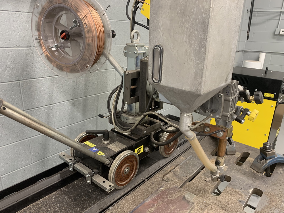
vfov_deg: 53.1
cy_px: 106
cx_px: 142
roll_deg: -2.2
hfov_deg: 67.3
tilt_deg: -17.6
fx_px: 213
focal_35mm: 26
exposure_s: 1/60
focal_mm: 4.25
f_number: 1.8
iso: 125
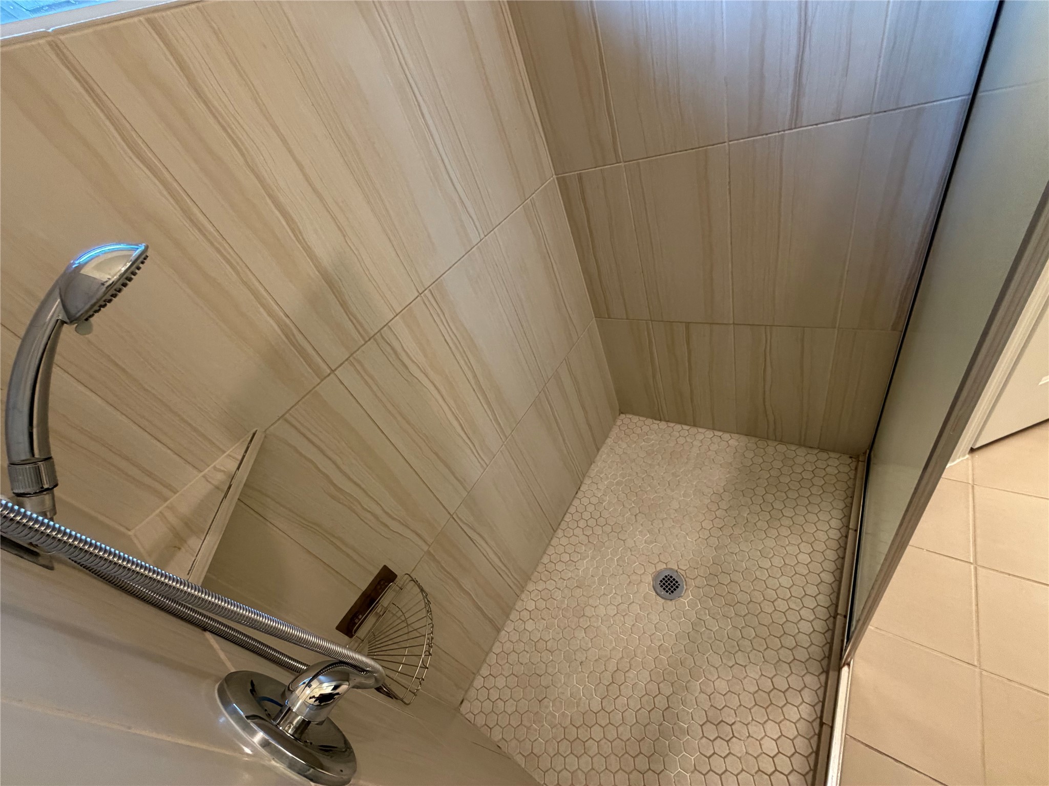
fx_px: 424
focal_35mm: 14
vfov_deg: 85.7
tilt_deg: -38.4
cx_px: 524
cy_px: 393
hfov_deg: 102.1
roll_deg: +24.2
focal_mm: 2.22
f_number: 2.2
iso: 250
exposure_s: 1/60
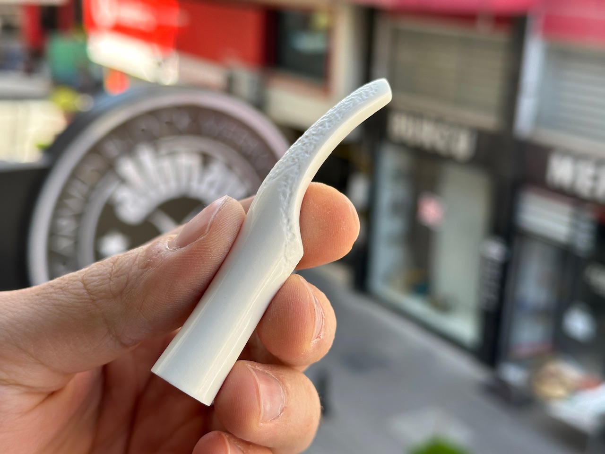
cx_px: 302
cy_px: 227
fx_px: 839
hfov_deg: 39.7
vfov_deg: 30.3
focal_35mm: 48
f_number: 1.78
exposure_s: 1/406
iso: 64
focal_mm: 6.86
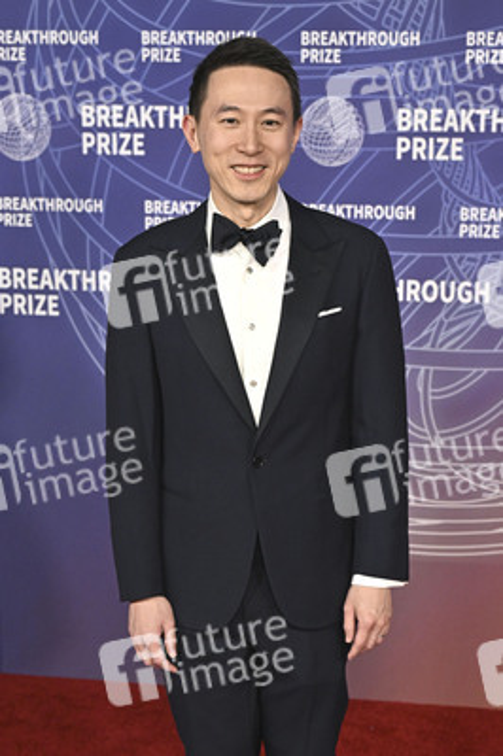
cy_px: 378
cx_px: 252
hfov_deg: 27.5
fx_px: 1029
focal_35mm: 49
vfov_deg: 40.4
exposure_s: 1/320
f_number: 4
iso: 2000
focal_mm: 49
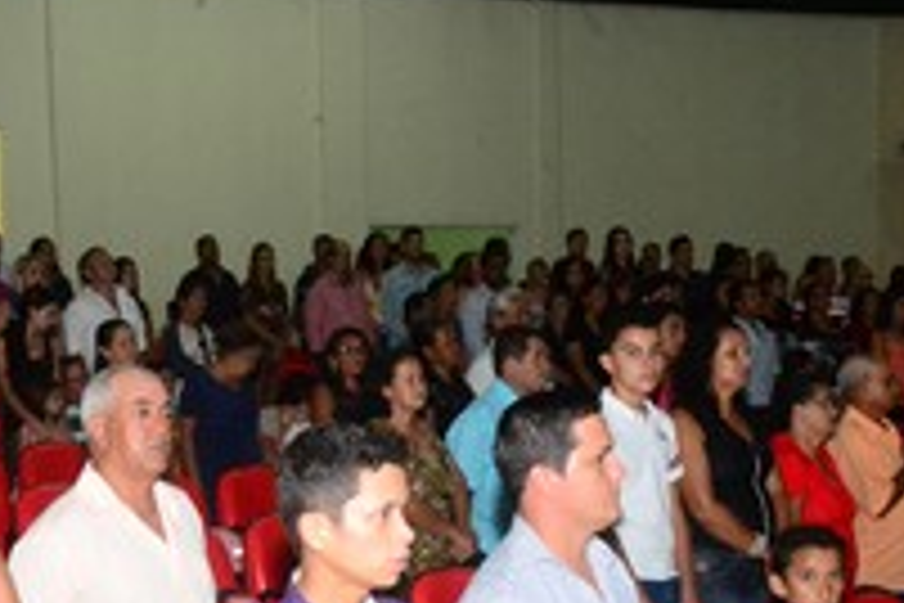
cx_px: 301
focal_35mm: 67
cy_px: 616
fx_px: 1682
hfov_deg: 29.9
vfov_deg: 19.7
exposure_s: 1/80
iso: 3200
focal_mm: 20
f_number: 7.1
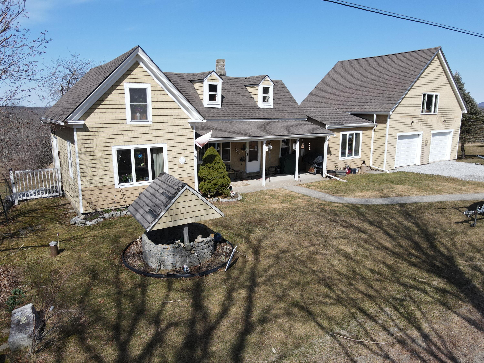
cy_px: 182
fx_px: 336
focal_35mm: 24
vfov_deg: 56.8
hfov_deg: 71.6
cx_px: 242
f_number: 2.8
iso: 100
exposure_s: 1/725
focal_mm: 4.5
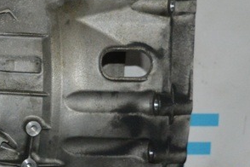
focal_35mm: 167
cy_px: 97
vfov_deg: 8.2
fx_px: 1160
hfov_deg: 11.7
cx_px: -142
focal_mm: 32
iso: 2000
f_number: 4.5
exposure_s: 1/30
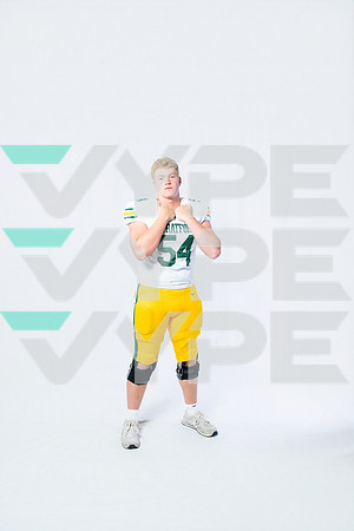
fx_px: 457
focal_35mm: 31
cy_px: 266
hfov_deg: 42.3
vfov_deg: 60.3
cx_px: 177
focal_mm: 31
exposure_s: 1/250
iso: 640
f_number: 8
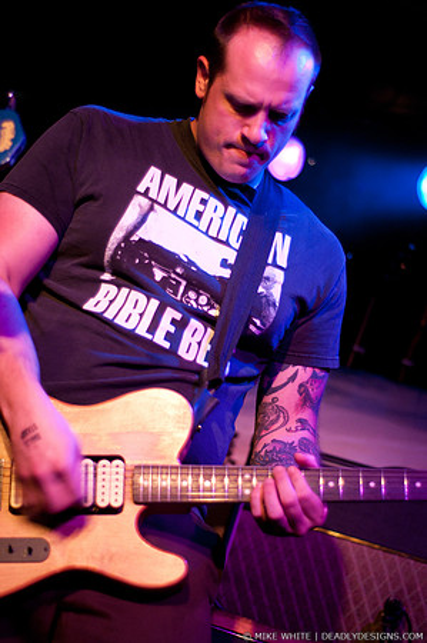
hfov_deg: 18.1
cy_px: 322
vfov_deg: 27.0
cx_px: 214
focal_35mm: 75
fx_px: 1337
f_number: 1.8
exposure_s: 1/60
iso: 1000
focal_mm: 50
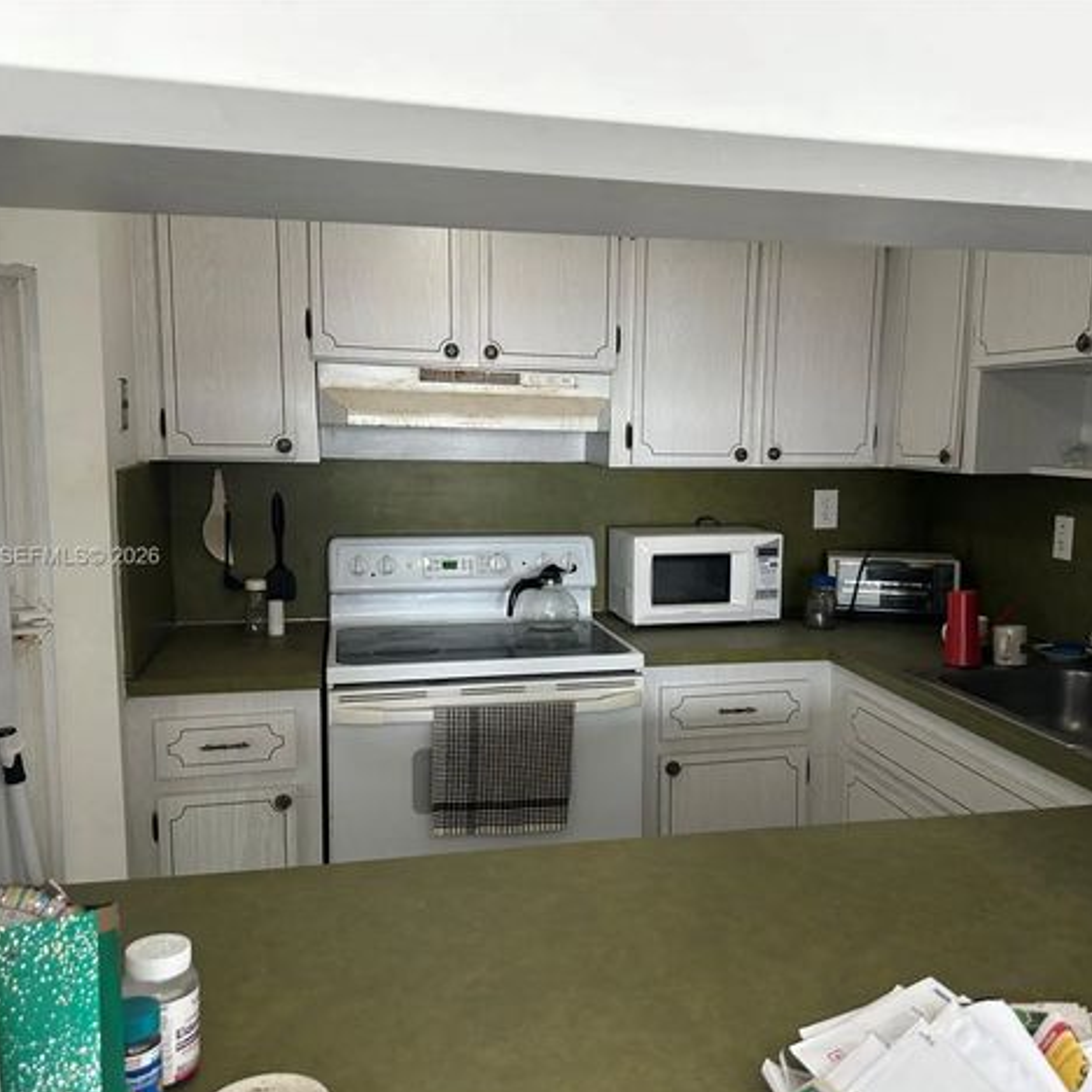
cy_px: 558
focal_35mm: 29
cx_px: 616
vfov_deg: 55.6
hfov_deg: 55.5
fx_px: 1035
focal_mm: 6.86
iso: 125
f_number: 1.78
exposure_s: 1/60
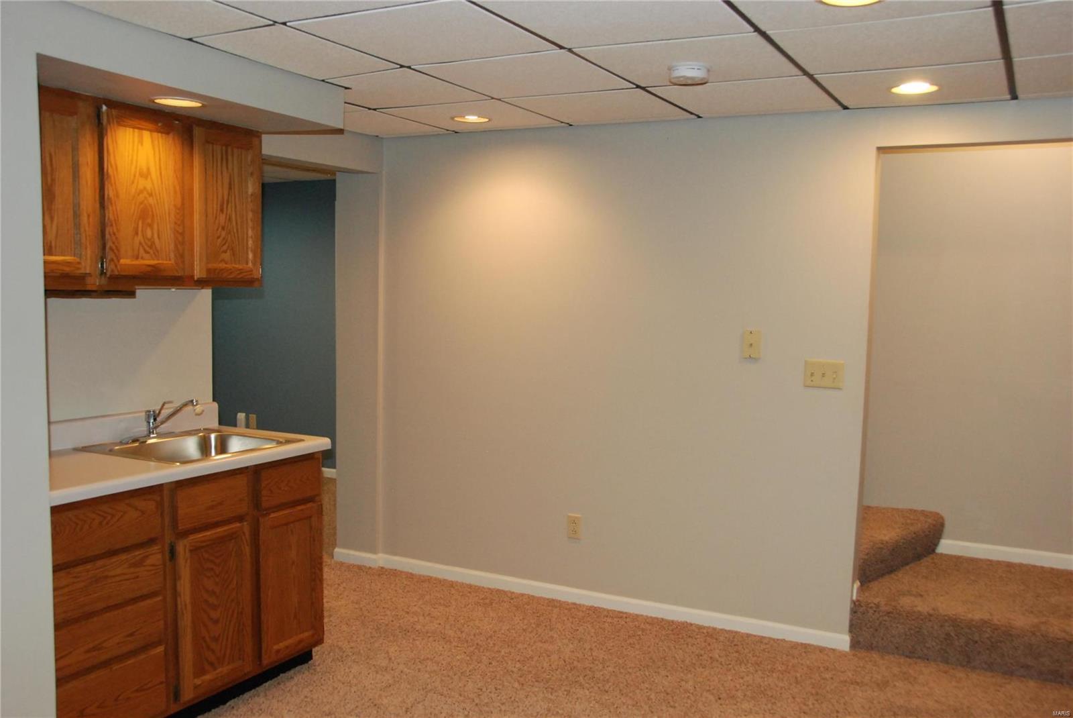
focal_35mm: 33
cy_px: 359
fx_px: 984
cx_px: 536
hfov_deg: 57.2
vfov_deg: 40.0
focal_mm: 22
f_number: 5.6
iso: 1250
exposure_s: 1/60
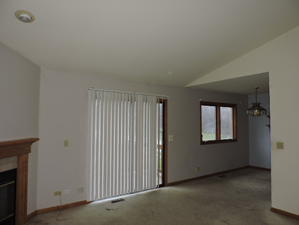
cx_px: 150
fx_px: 207
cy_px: 112
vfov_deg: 56.8
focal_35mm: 24
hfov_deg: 71.6
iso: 200
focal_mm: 4.3
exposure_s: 1/30
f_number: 3
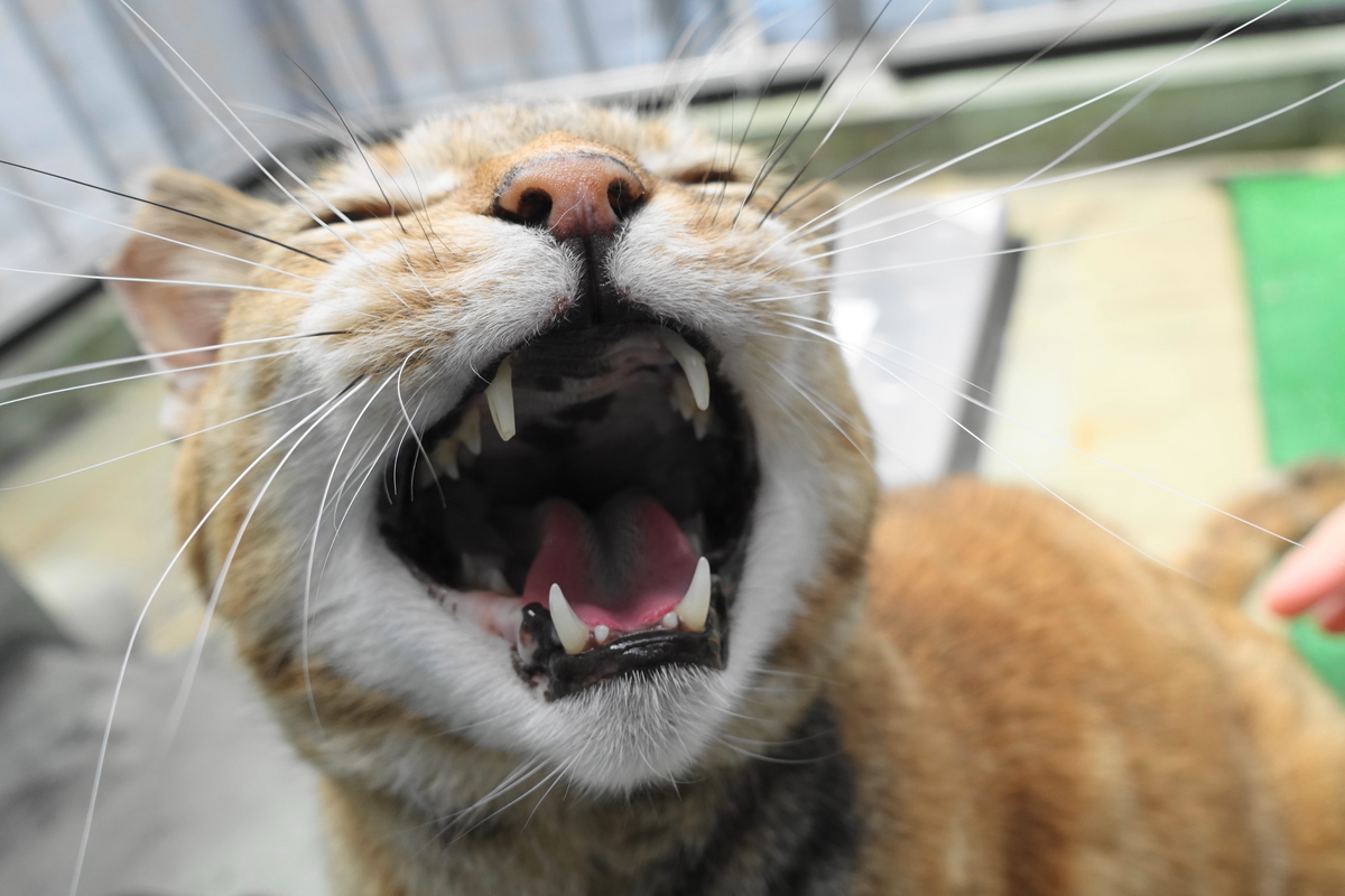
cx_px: 672
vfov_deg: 53.1
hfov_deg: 73.7
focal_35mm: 24
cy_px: 448
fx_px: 897
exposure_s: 1/400
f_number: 4
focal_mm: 8.8
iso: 125
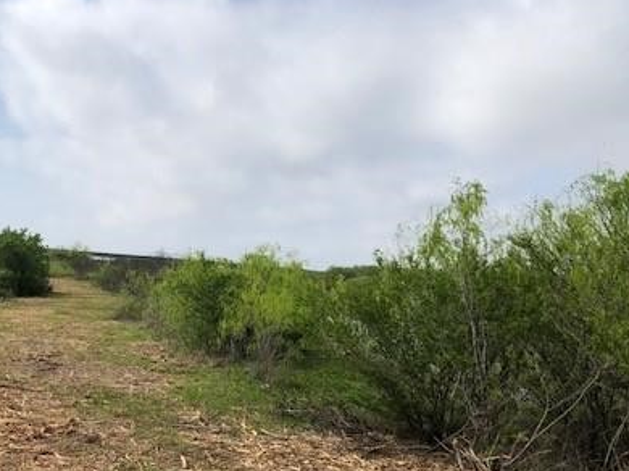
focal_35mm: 46
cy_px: 348
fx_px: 835
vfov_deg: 31.0
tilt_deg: -4.4
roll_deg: -3.8
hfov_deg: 40.0
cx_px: 152
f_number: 1.8
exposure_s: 1/3472
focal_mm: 3.99
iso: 20
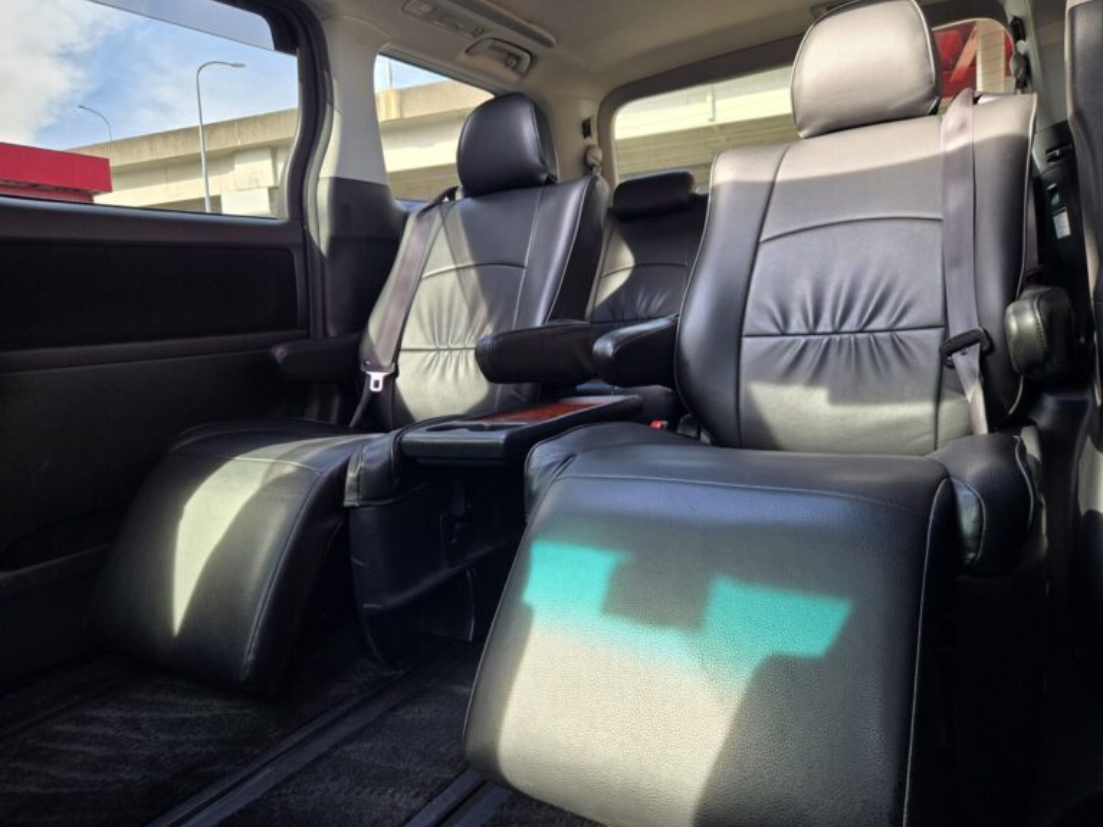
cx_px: 564
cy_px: 398
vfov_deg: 56.8
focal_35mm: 24
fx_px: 765
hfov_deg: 71.6
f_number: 1.8
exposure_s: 1/180
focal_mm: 5.4
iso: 80
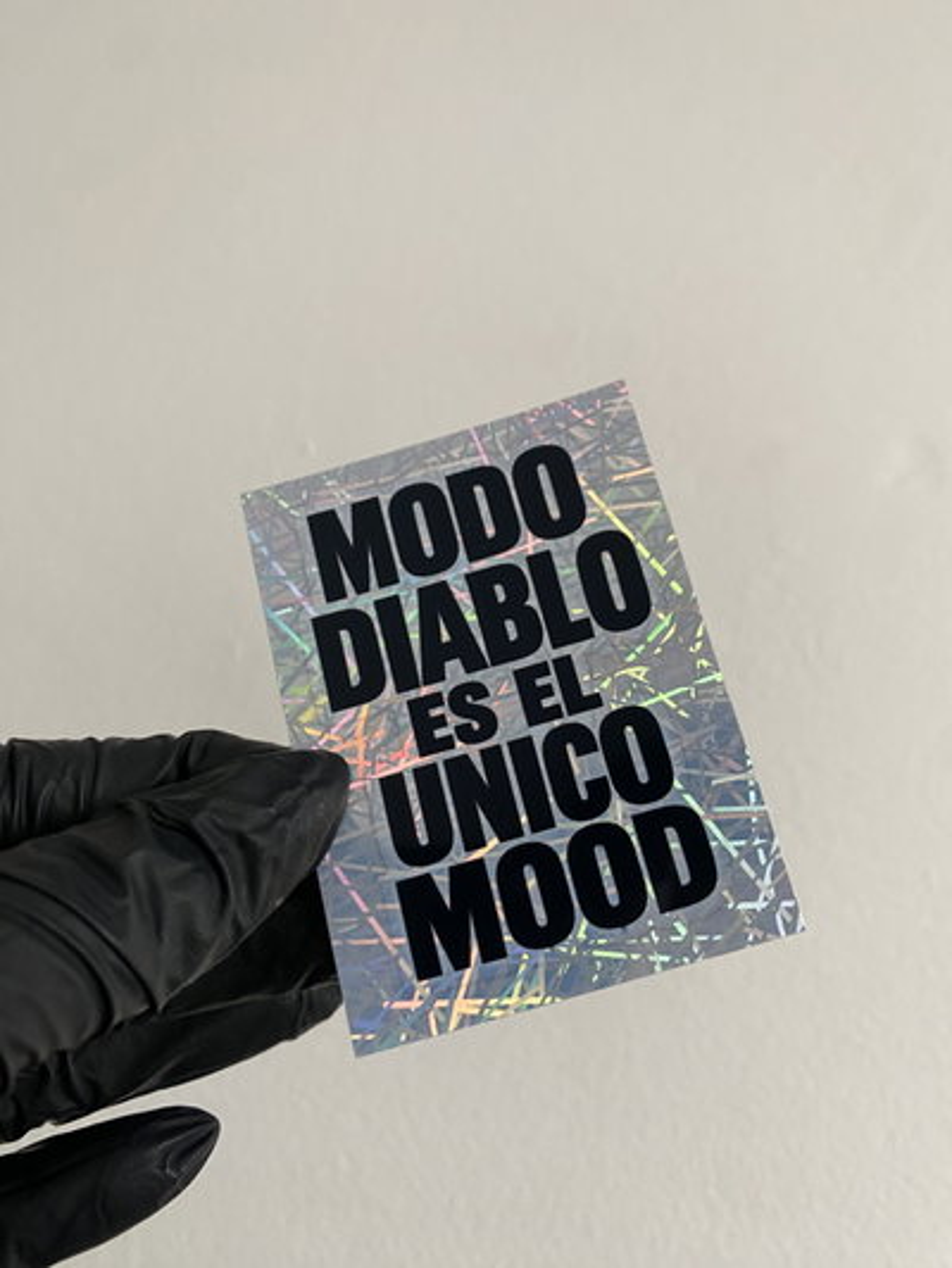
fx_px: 916
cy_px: 634
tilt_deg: +13.0
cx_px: 476
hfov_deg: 54.9
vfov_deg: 69.4
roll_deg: -10.6
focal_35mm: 25
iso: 100
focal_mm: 4.25
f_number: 1.8
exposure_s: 1/44
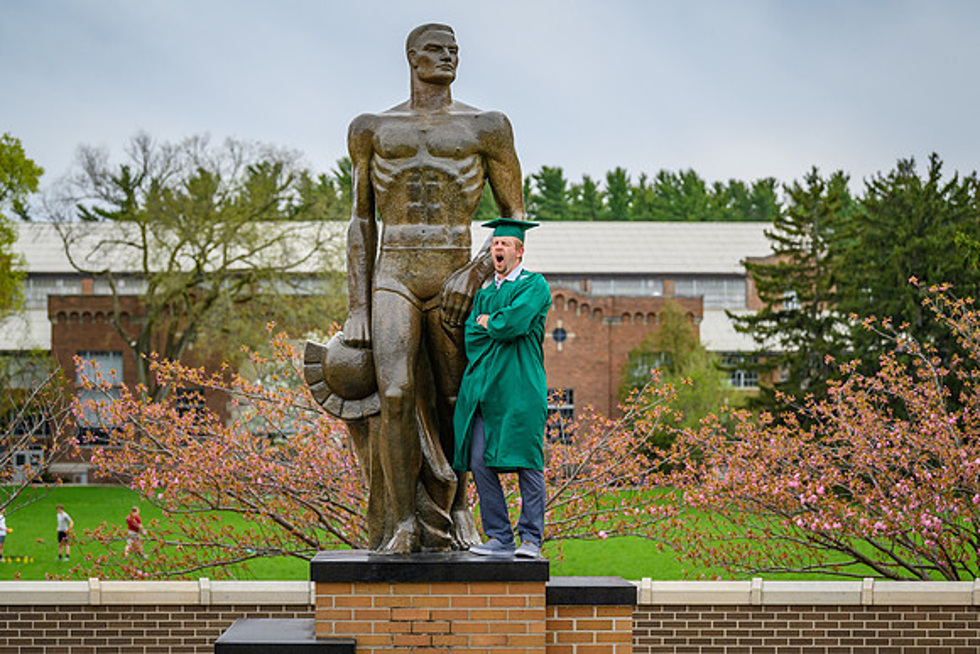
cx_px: 506
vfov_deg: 14.7
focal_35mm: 93
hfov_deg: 21.9
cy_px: 327
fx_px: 2534
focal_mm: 90
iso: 400
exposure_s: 1/2000
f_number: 4
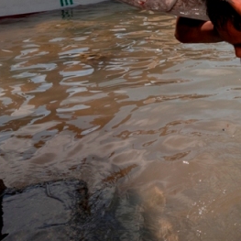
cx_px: 265
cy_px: 19
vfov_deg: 32.7
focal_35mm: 49
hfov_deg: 30.9
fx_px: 386
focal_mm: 19
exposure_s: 1/200
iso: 200
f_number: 14
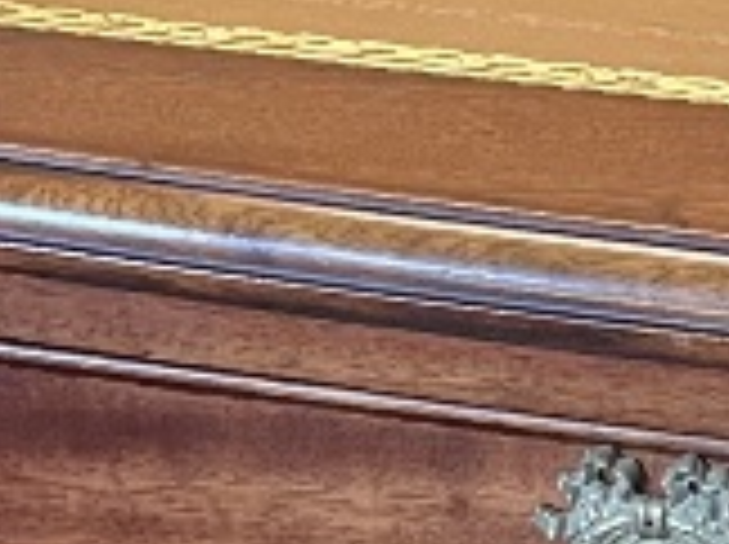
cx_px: 171
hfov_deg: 10.2
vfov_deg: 7.5
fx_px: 4058
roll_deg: +3.2
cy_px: 823
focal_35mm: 193
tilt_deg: -37.5
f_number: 1.6
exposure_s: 1/50
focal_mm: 5.1
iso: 320
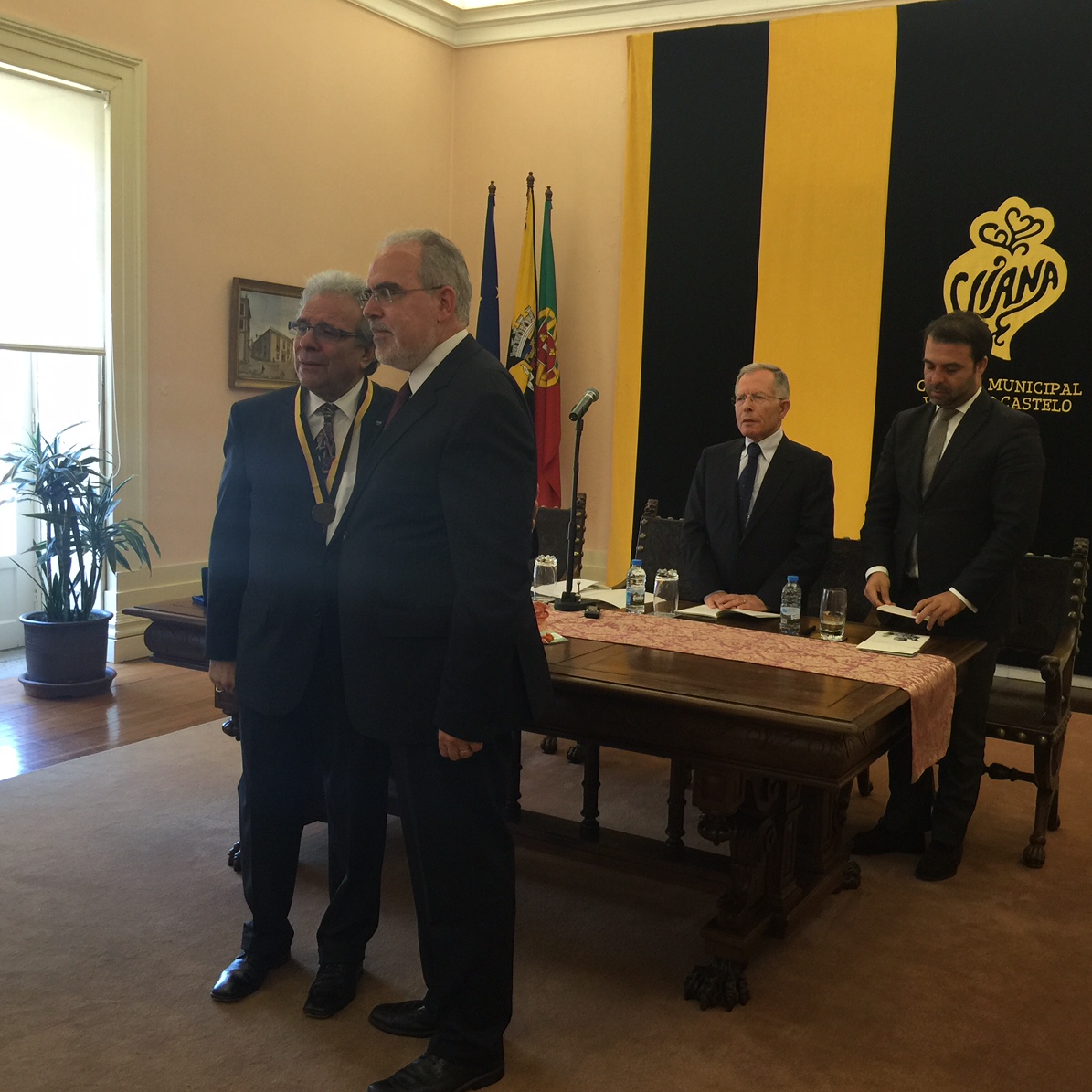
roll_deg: -3.1
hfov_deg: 47.2
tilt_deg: -8.3
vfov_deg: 47.2
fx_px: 1249
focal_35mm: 35
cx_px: 555
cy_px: 556
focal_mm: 4.15
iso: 40
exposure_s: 1/33
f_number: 2.2
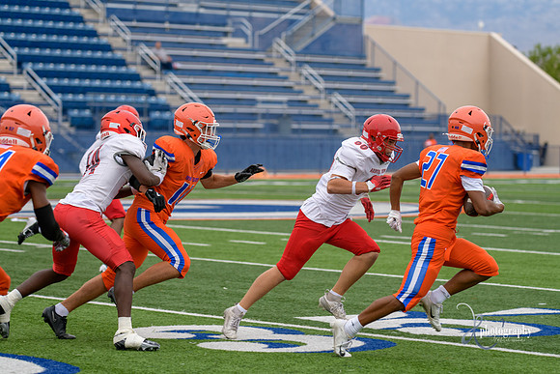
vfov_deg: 9.8
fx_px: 2178
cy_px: 187
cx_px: 280
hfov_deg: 14.7
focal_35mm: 140
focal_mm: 140
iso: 400
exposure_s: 1/1000
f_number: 3.5
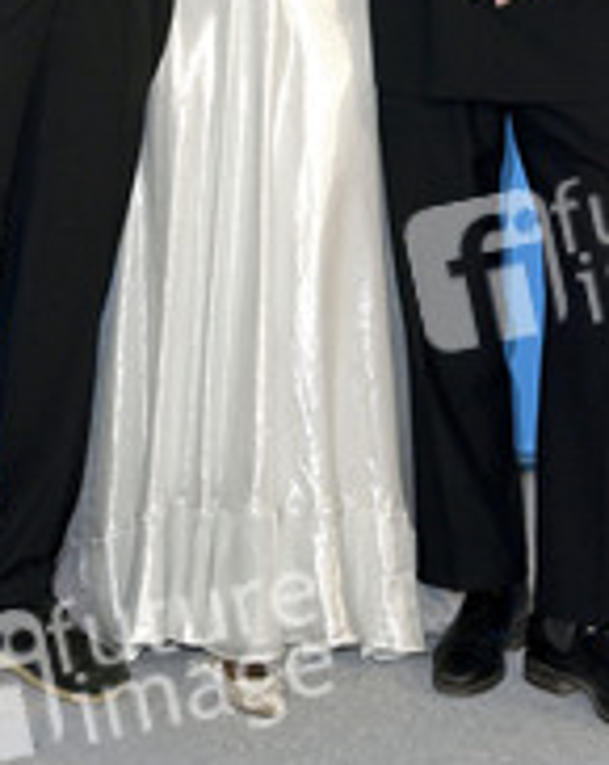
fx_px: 2236
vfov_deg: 19.0
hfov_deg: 15.5
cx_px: 239
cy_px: 42
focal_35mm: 99
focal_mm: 48
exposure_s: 1/250
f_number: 5.6
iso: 1000
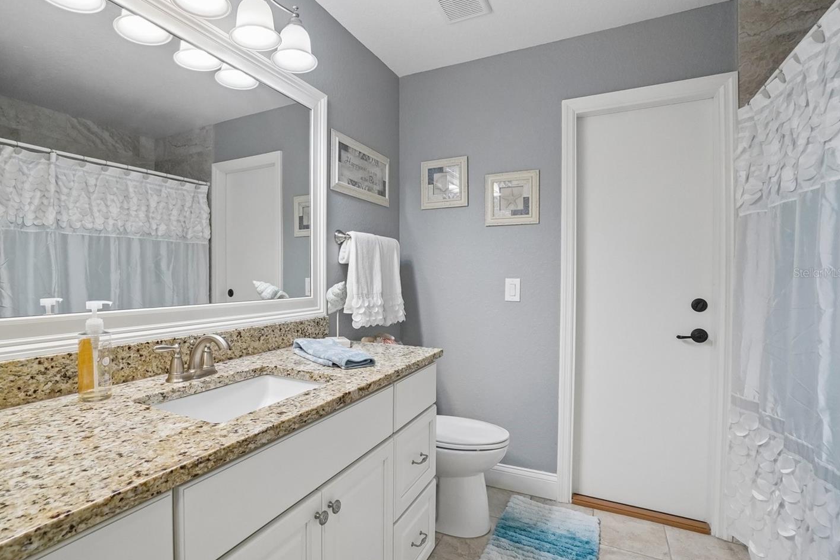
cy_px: 273
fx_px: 397
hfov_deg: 92.9
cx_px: 371
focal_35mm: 17
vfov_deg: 70.4
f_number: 8
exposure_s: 1/30
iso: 800
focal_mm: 10
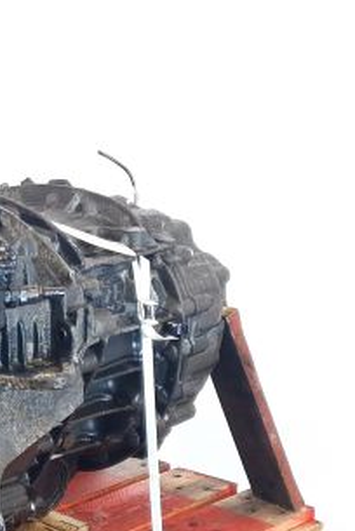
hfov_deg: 26.4
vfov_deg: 41.2
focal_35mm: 47
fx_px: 694
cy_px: 366
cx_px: -37
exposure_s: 1/50
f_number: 1.8
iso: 100
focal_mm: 6.4
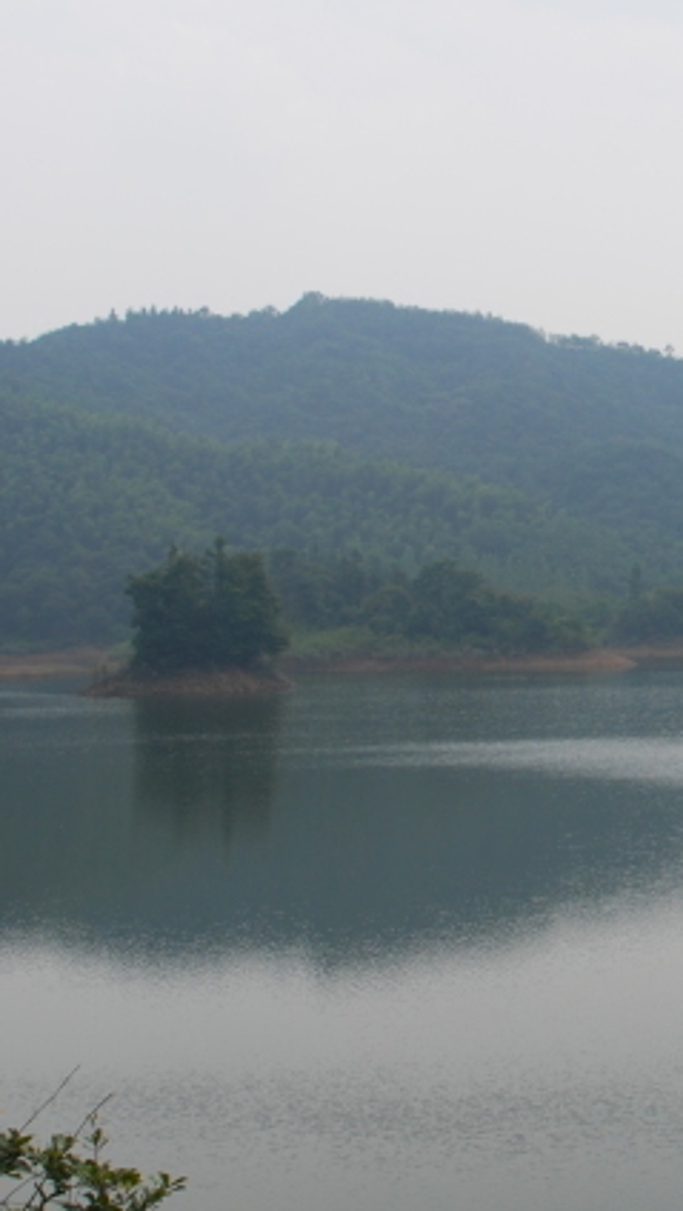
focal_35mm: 76
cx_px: 643
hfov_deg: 15.7
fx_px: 2443
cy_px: 610
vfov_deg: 27.9
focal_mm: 20
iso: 100
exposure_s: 1/250
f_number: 8
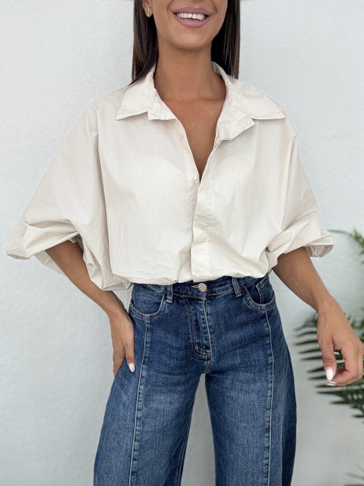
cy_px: 243
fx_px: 421
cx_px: 182
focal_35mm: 30
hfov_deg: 46.8
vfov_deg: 60.0
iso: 32
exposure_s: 1/100
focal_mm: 2.69
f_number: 1.9
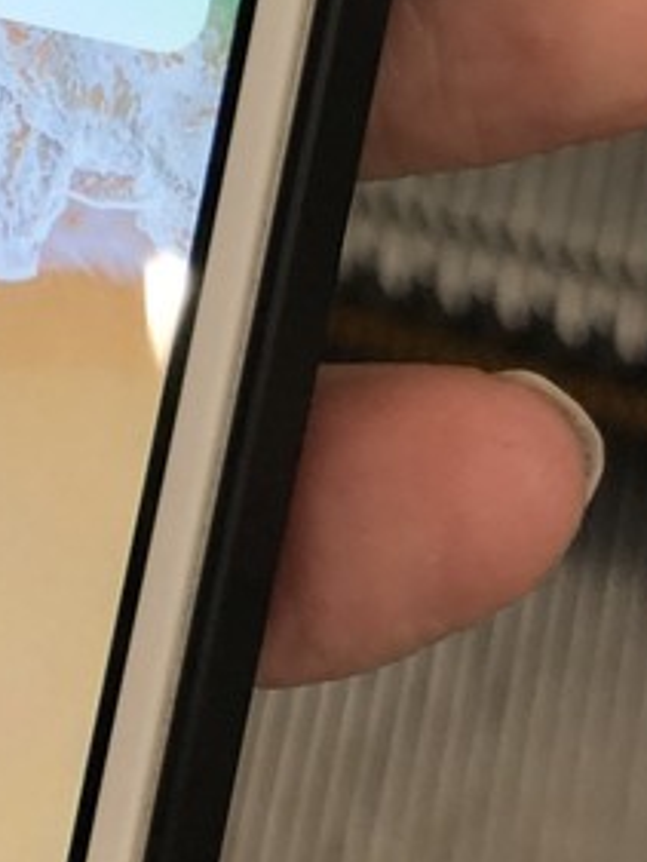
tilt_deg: -61.5
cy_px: -411
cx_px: -239
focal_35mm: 102
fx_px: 2540
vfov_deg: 17.4
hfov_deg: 13.9
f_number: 1.8
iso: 40
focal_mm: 3.99
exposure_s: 1/20
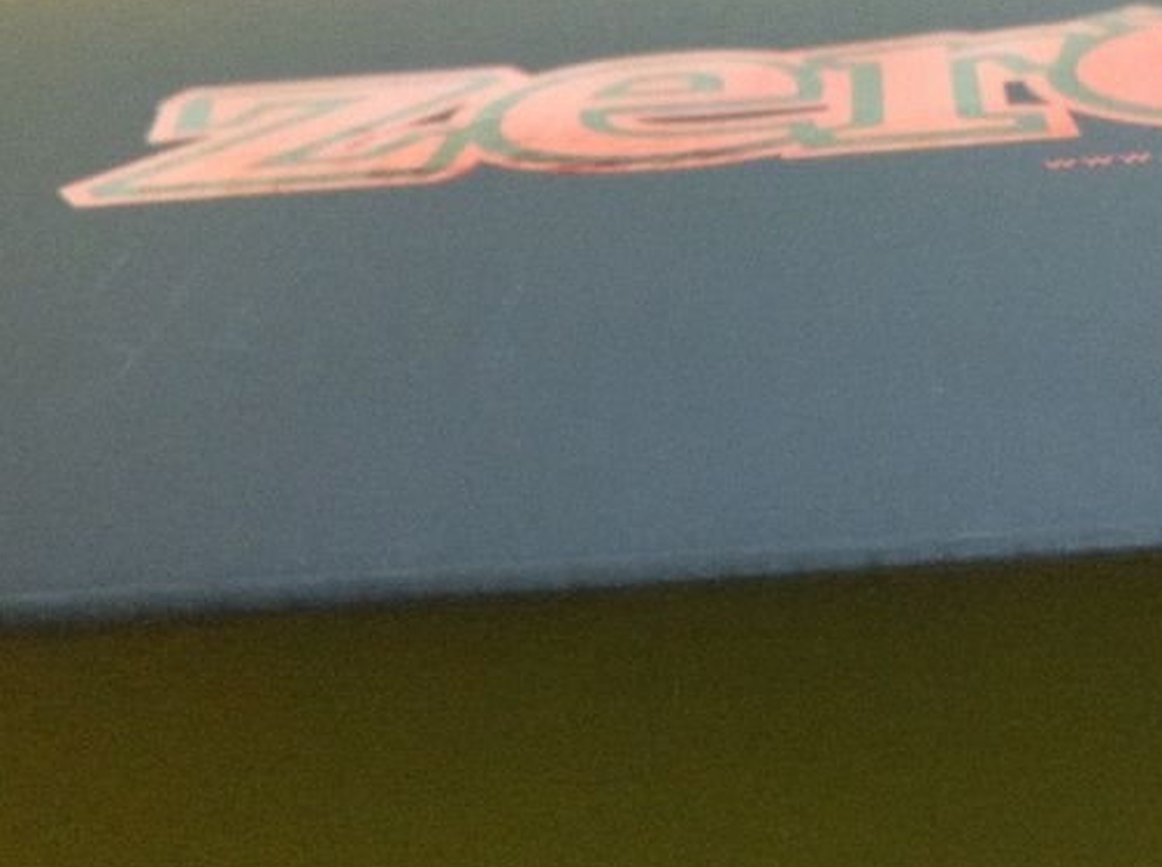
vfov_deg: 20.7
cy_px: 669
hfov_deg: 27.4
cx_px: 902
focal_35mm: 70
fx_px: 2345
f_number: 2.4
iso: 400
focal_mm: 4.28
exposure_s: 1/17
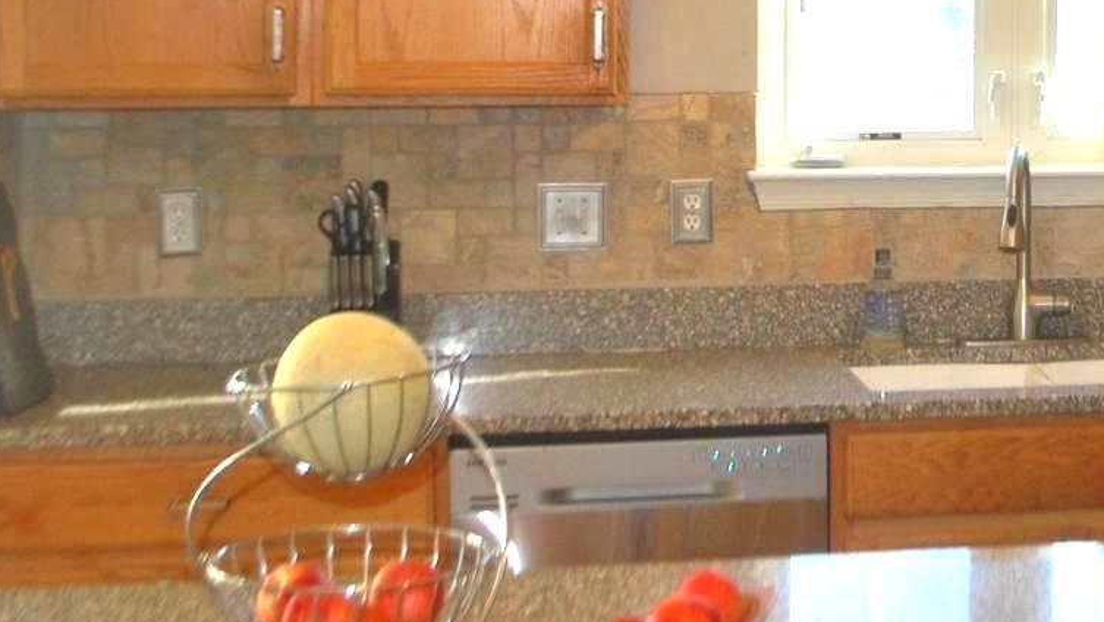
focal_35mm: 77
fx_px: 2255
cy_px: 3
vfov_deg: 15.4
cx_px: 953
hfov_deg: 26.7
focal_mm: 18
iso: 200
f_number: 3.5
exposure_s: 1/60
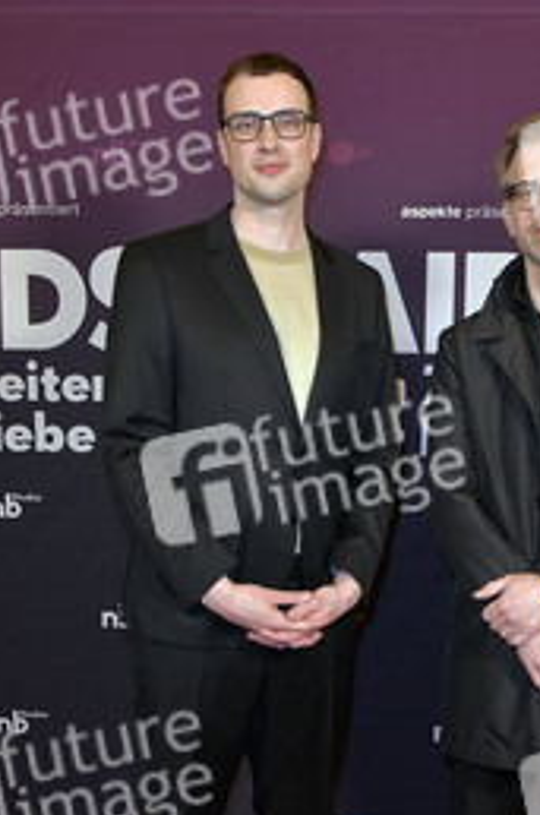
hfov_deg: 29.4
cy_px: 629
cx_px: 395
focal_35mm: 45
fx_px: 1017
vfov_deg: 42.1
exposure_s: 1/250
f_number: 6.3
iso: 1600
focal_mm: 29
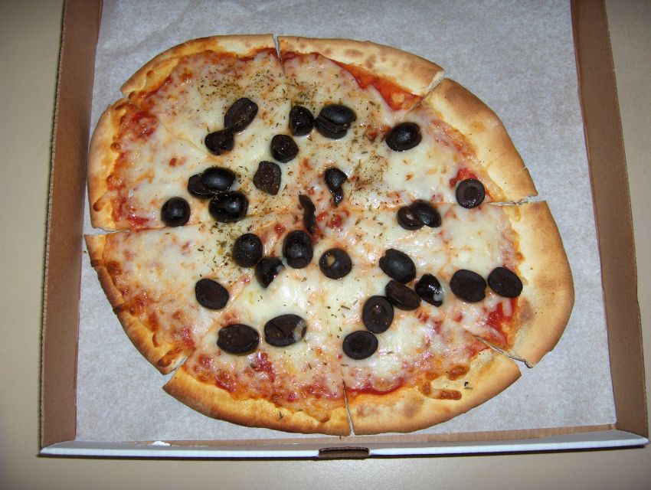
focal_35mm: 39
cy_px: 245
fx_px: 734
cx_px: 326
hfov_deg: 47.8
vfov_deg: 36.9
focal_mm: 8
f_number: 2.8
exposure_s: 1/60
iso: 100
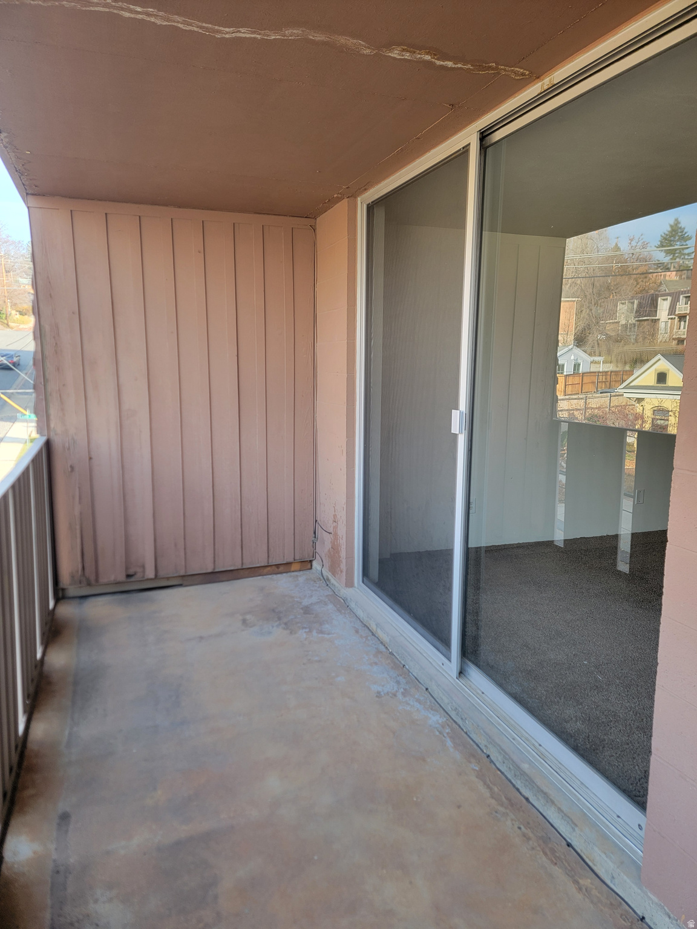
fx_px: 644
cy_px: 464
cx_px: 348
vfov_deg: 71.6
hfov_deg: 56.8
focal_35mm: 24
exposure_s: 1/120
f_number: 1.8
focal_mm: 6.7
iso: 64
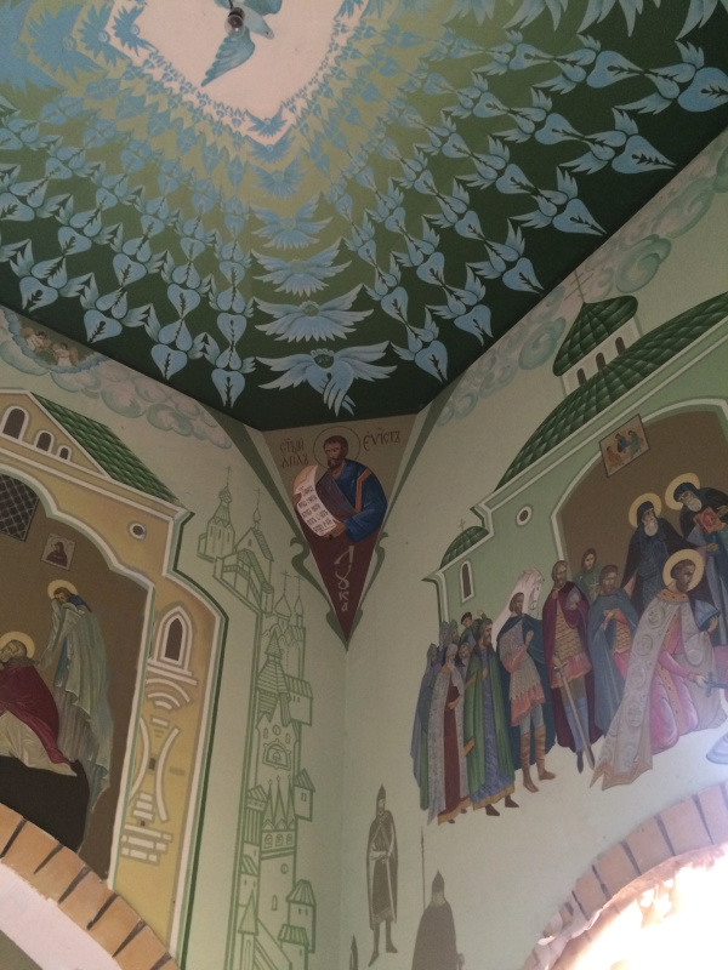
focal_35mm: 29
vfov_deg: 61.7
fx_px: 813
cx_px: 364
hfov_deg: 48.2
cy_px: 485
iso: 250
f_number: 2.2
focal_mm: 4.15
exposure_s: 1/30
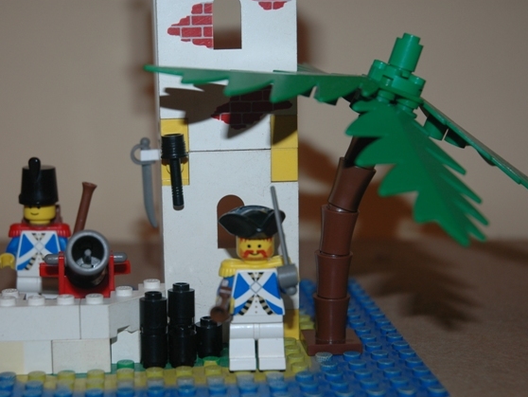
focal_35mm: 76
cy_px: 201
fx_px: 1160
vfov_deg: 19.4
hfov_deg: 25.6
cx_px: 242
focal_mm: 46
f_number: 4.5
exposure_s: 1/60
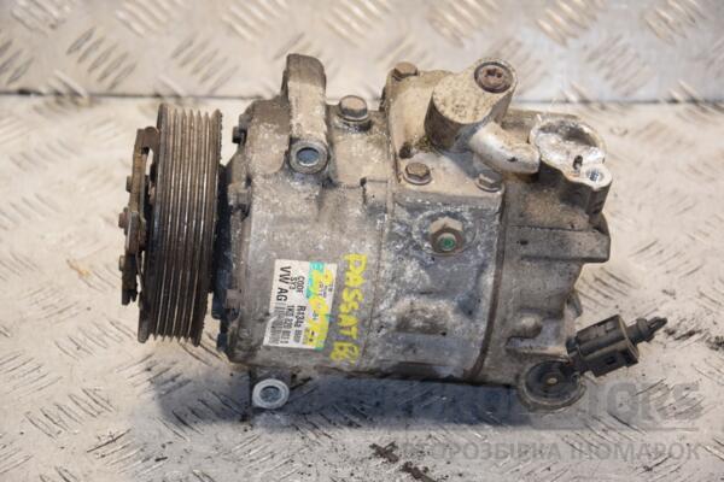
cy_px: 241
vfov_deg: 12.2
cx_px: 362
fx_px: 2262
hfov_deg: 18.2
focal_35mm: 112
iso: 800
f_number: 5.3
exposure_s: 1/125
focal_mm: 75
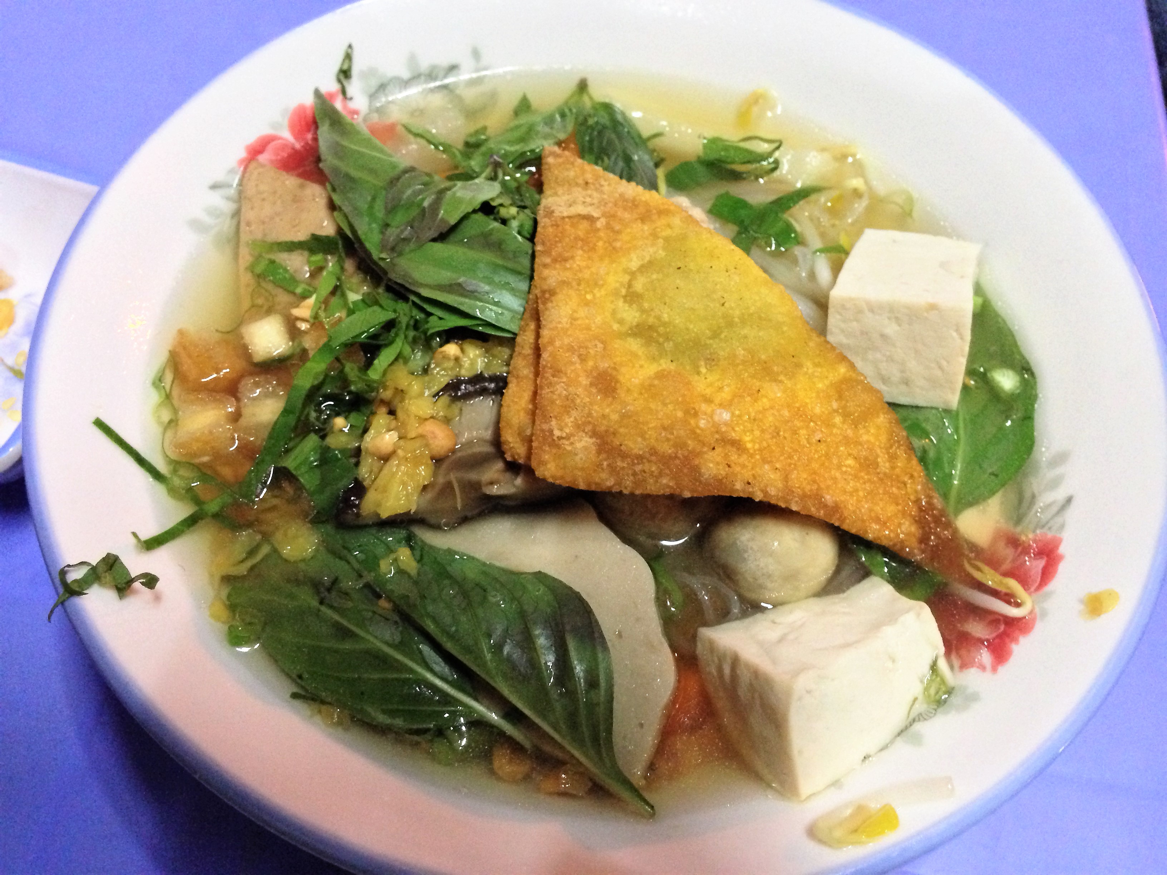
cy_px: 438
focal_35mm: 33
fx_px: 1113
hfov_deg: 55.4
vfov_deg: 42.9
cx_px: 584
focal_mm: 4.12
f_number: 2.4
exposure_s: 1/15
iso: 500
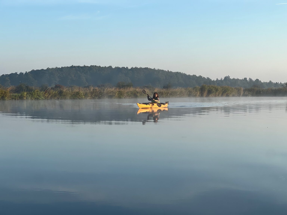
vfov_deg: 19.1
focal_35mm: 77
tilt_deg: -0.9
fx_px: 638
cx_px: 144
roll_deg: +0.1
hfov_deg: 25.3
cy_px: 108
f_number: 2.8
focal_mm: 9
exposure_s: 1/475
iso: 32
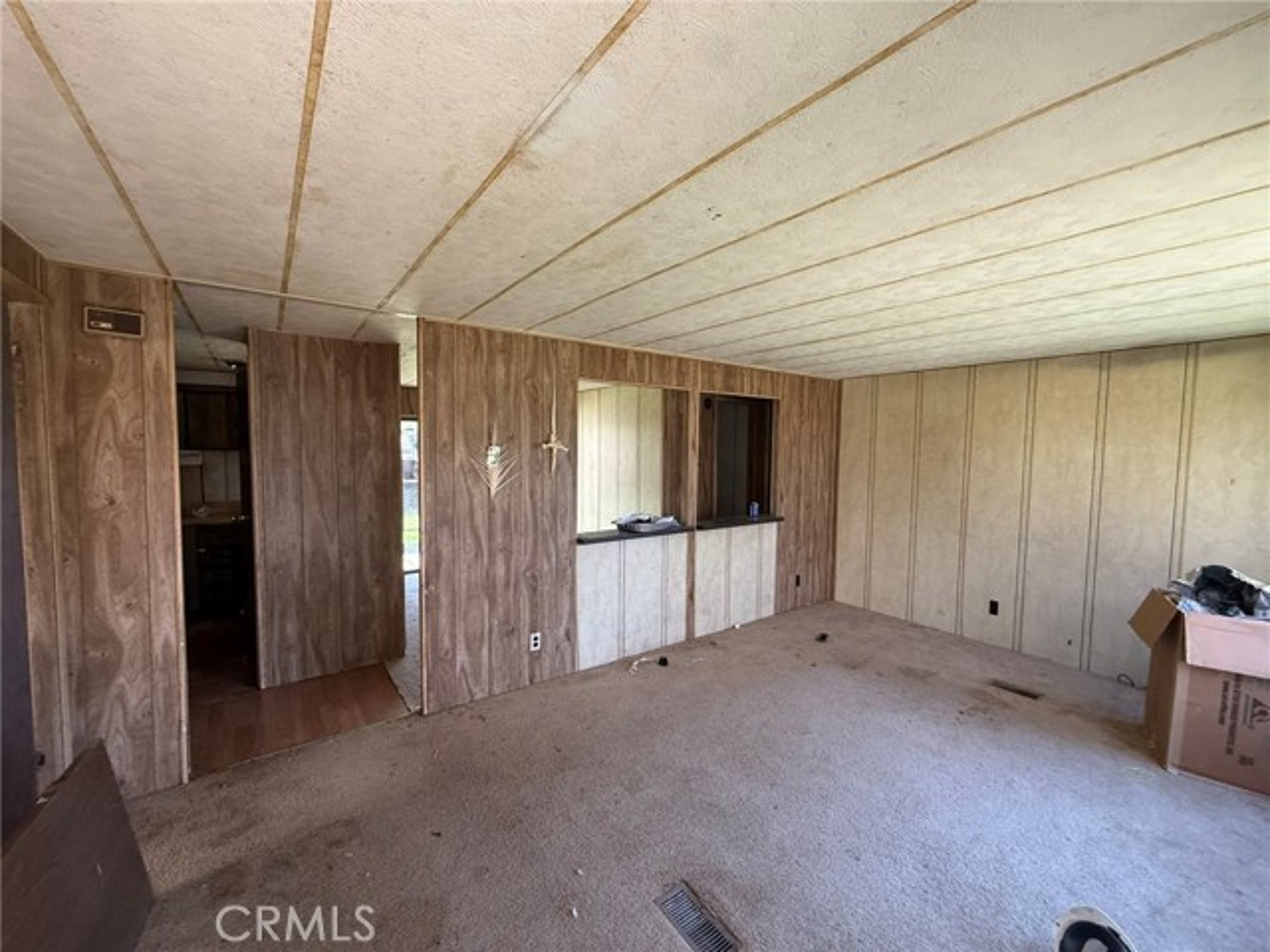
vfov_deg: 85.7
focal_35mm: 14
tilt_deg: -2.9
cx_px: 635
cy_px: 476
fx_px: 514
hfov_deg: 102.1
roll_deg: -0.1
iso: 250
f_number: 2.2
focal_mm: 2.22
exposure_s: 1/99
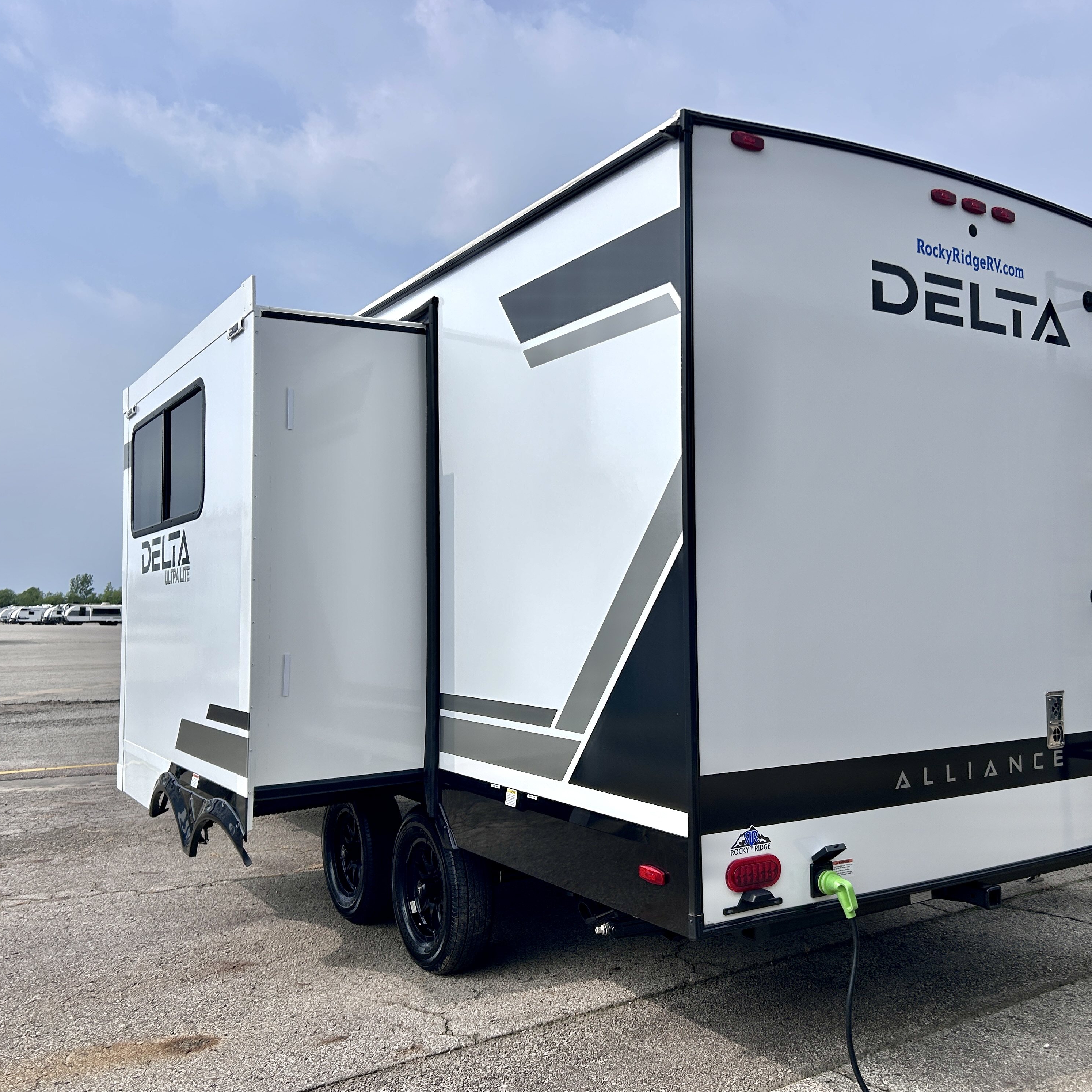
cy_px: 546
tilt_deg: +4.2
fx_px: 1106
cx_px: 621
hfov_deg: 52.4
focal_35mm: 31
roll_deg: +0.3
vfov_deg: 52.5
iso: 50
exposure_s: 1/8696
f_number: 1.5
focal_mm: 5.7
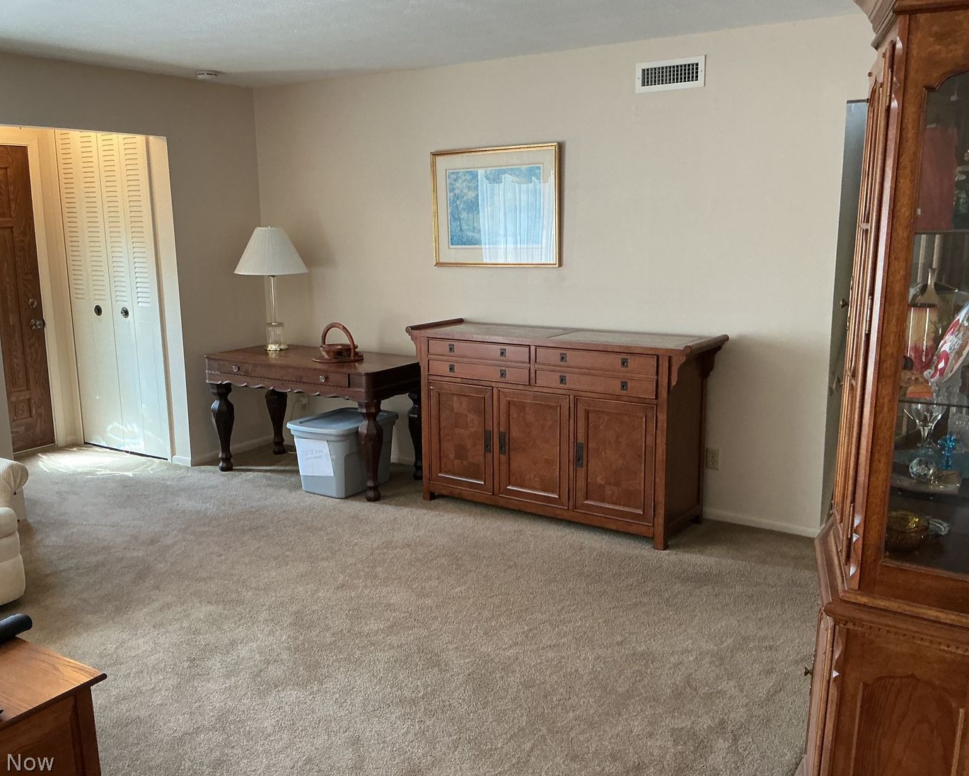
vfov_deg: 47.1
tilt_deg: -8.2
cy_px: 383
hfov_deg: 57.2
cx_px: 477
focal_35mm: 31
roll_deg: +1.4
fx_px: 889
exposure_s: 1/60
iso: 125
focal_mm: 3
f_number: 1.8
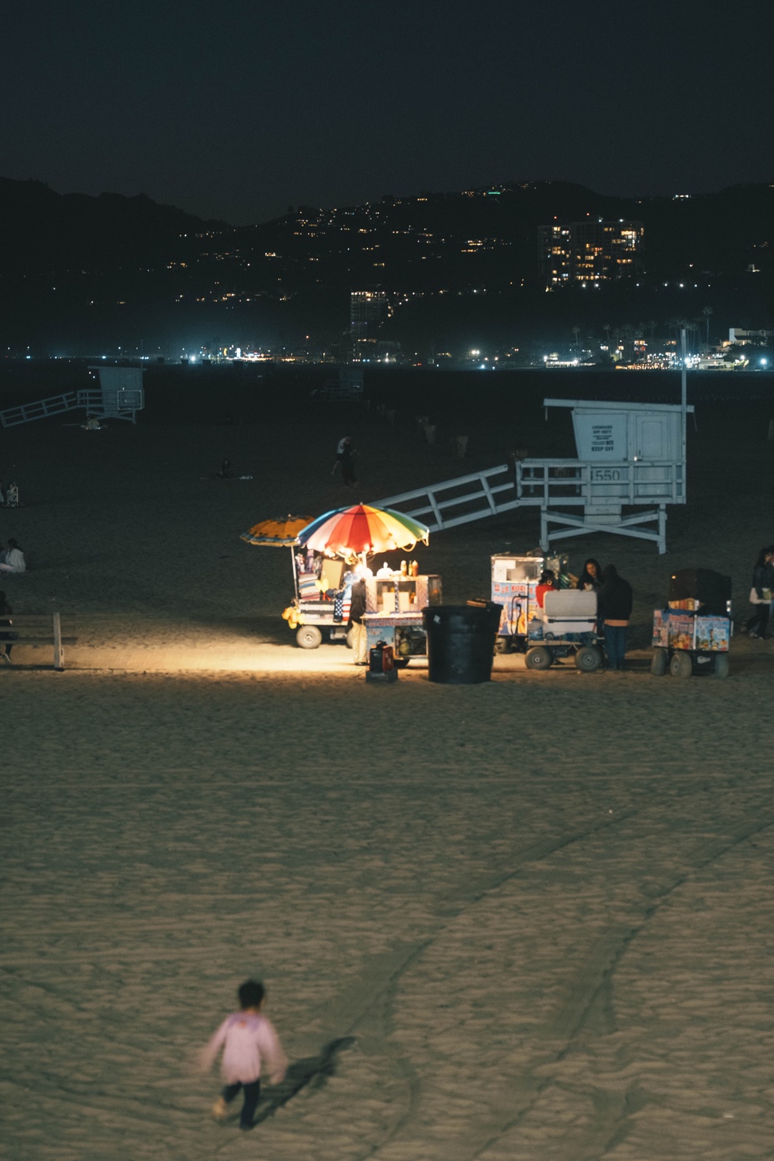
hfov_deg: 11.9
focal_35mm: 115
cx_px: 441
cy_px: 458
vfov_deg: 17.8
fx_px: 3708
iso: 400
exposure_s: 1/15
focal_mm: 70
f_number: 2.5
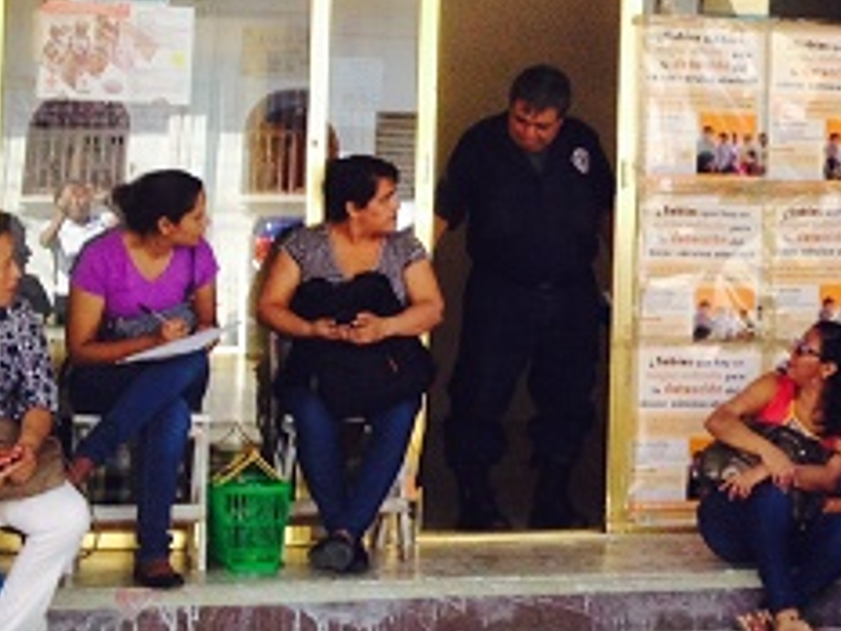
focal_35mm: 120
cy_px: 137
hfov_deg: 15.7
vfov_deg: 12.3
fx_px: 2917
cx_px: 1050
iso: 50
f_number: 2.4
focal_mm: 4.28
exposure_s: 1/171
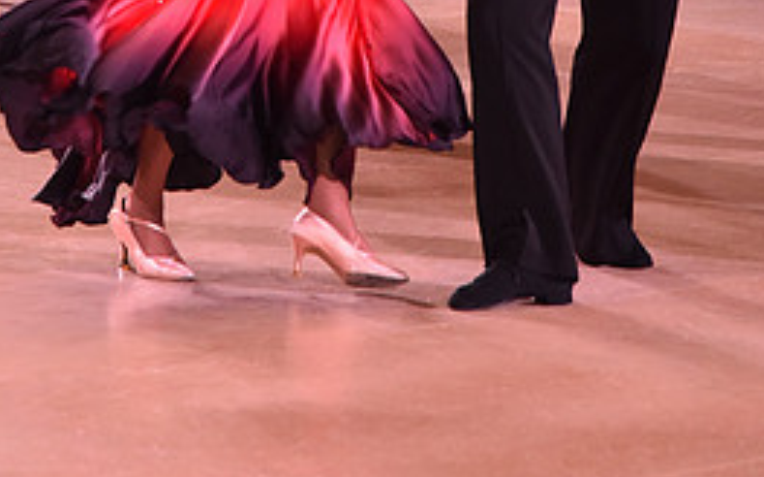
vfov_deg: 5.2
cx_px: 391
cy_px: -256
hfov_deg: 8.3
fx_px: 5244
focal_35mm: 252
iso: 2500
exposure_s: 1/320
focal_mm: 112
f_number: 5.6
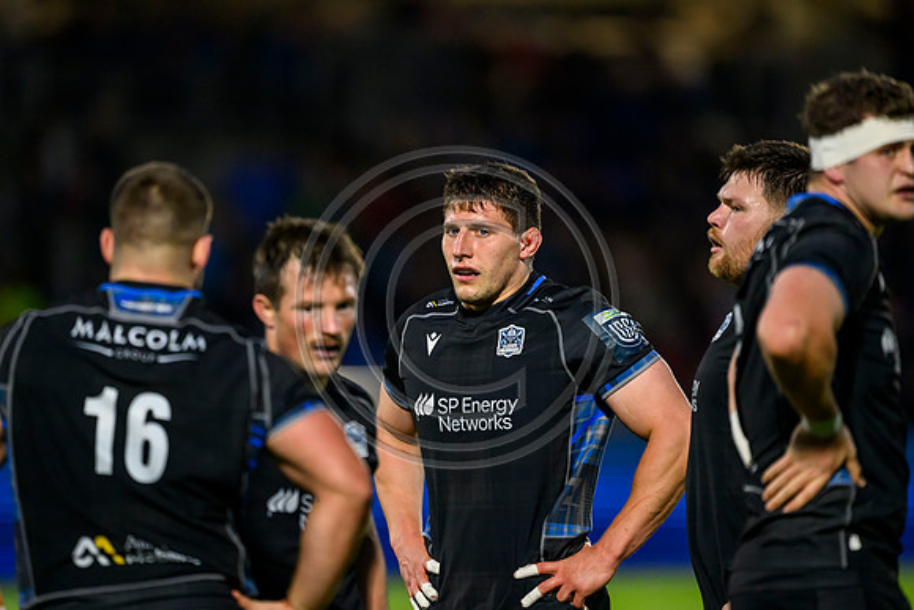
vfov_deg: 2.5
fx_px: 14220
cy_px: 305
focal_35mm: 560
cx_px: 457
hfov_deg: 3.7
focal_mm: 560
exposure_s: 1/1250
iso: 5000
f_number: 4
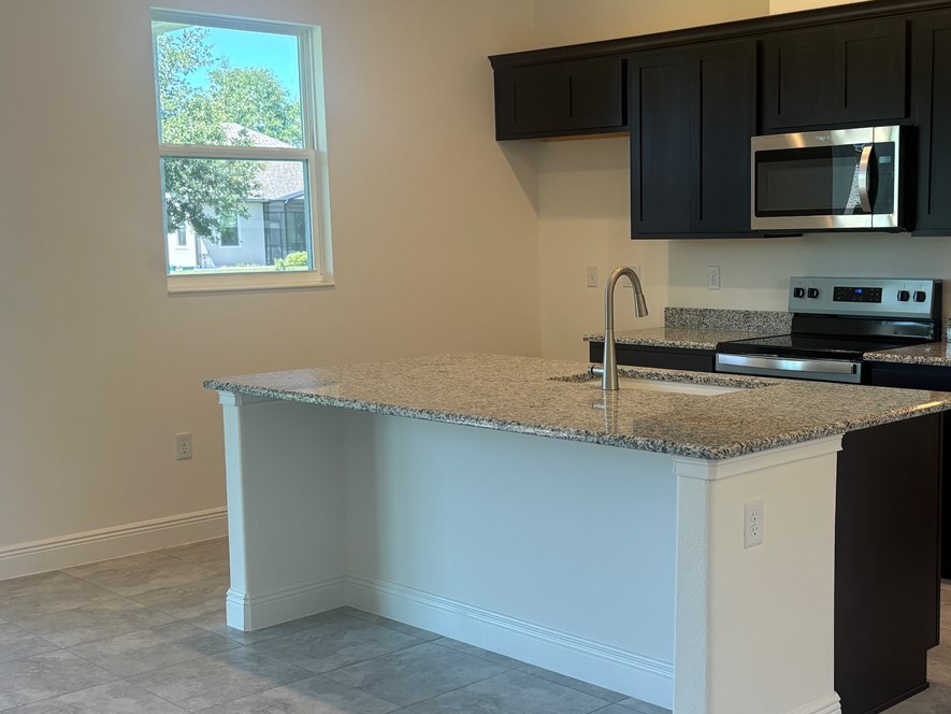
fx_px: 1291
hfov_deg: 40.2
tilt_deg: -7.4
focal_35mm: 47
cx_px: 585
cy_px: 409
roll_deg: +1.6
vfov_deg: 30.8
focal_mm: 5.96
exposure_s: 1/120
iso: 64
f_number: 1.6
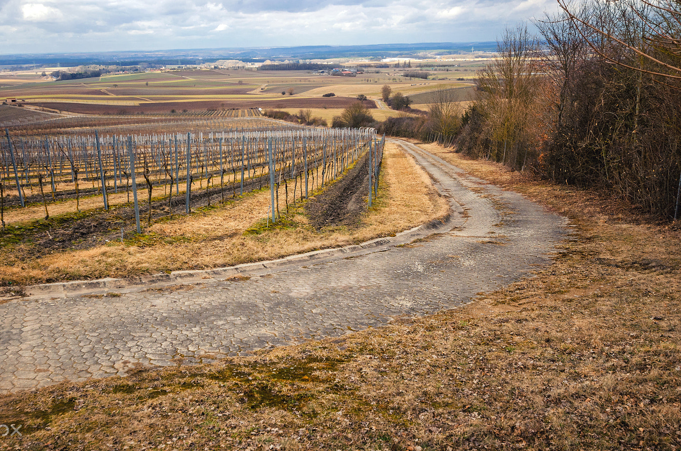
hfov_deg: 54.4
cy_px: 238
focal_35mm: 35
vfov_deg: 37.7
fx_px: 661
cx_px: 296
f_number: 8
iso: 400
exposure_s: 1/500
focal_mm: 20
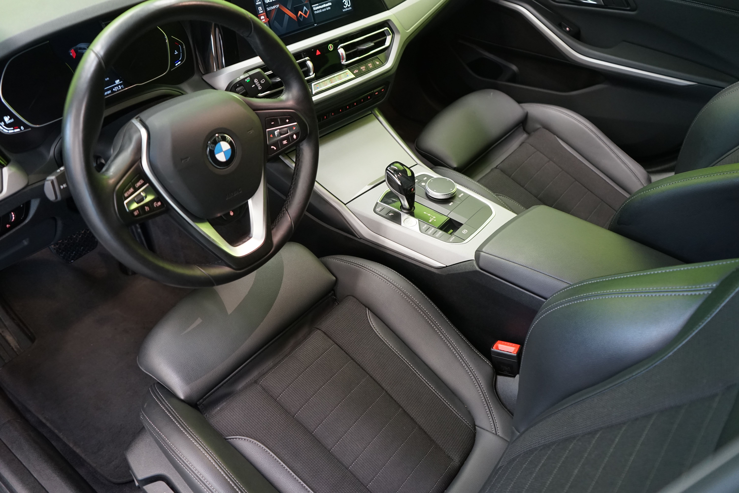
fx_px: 595
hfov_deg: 63.7
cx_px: 370
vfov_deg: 45.0
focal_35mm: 29
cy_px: 246
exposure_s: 1/25
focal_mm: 29
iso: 1600
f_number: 4
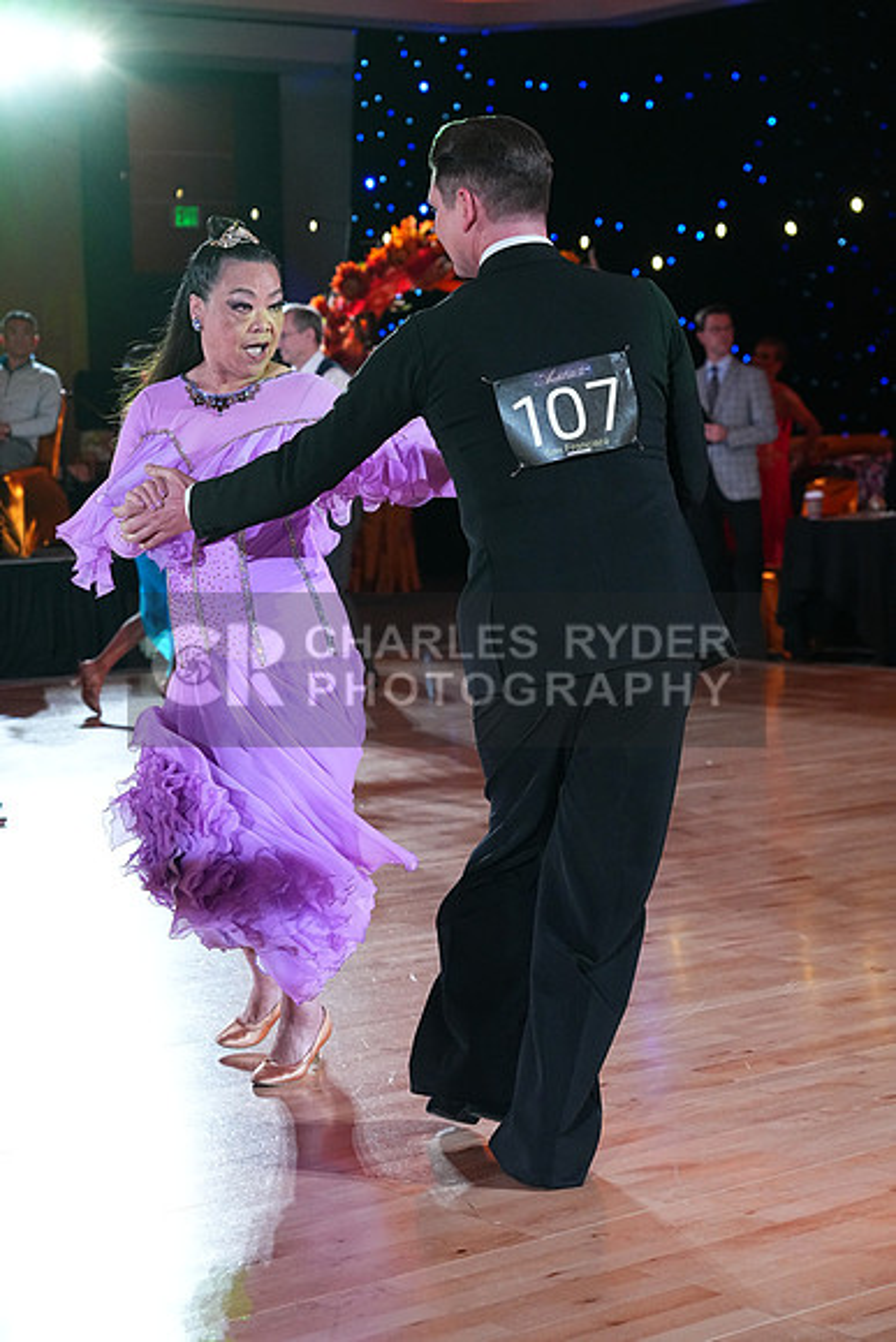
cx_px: 448
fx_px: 2649
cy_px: 671
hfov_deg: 19.2
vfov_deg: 28.4
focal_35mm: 71
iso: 5000
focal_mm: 71
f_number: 5
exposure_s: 1/400
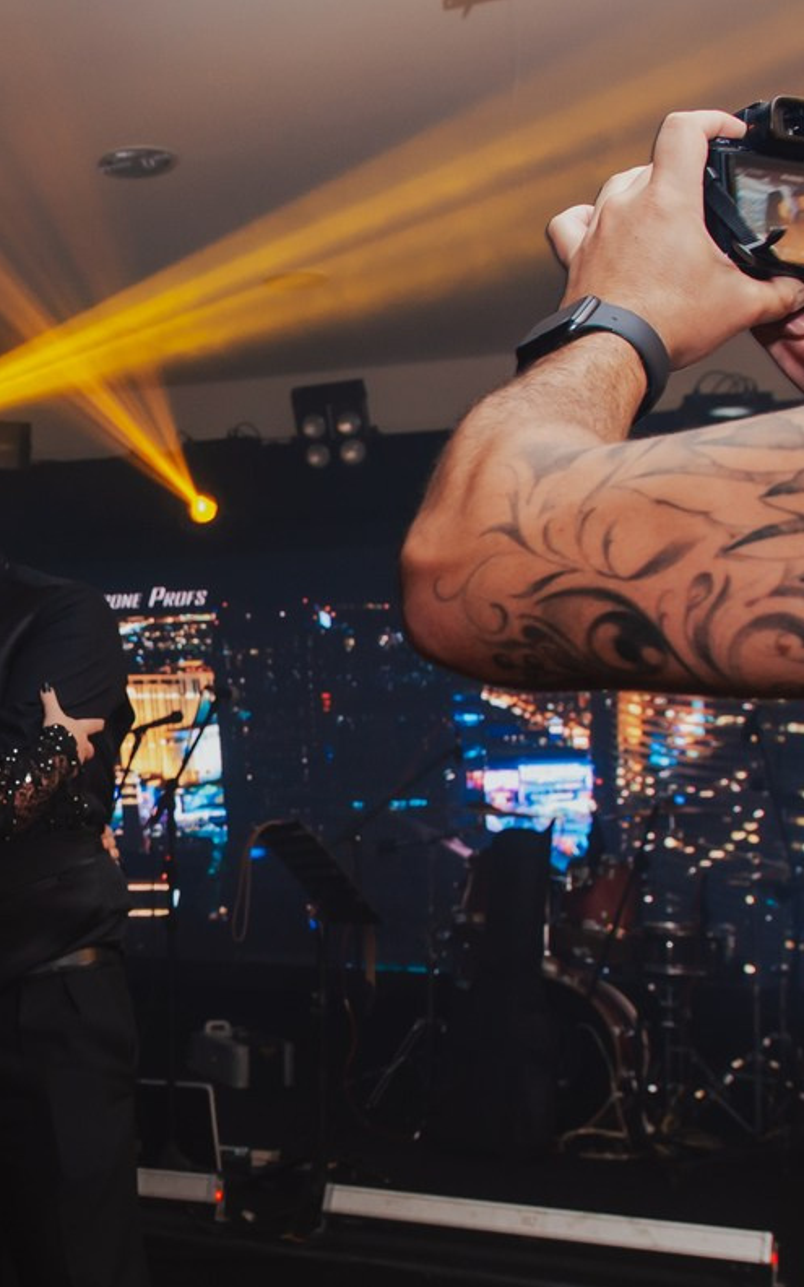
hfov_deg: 23.4
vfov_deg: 39.5
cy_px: 731
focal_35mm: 51
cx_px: -134
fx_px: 1788
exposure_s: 1/50
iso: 500
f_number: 3.5
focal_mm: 18
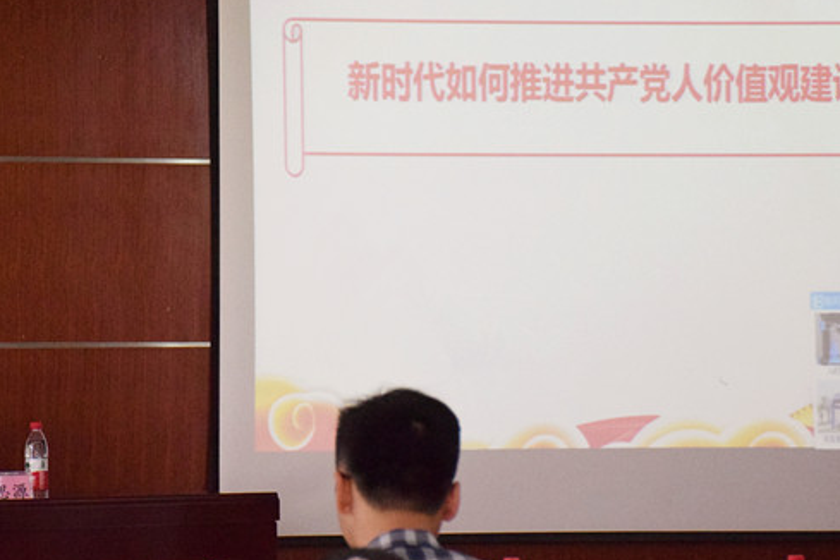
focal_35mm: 152
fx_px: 3546
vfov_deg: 9.0
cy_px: 257
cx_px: 216
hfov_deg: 13.5
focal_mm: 62
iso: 6400
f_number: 5
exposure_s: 1/640
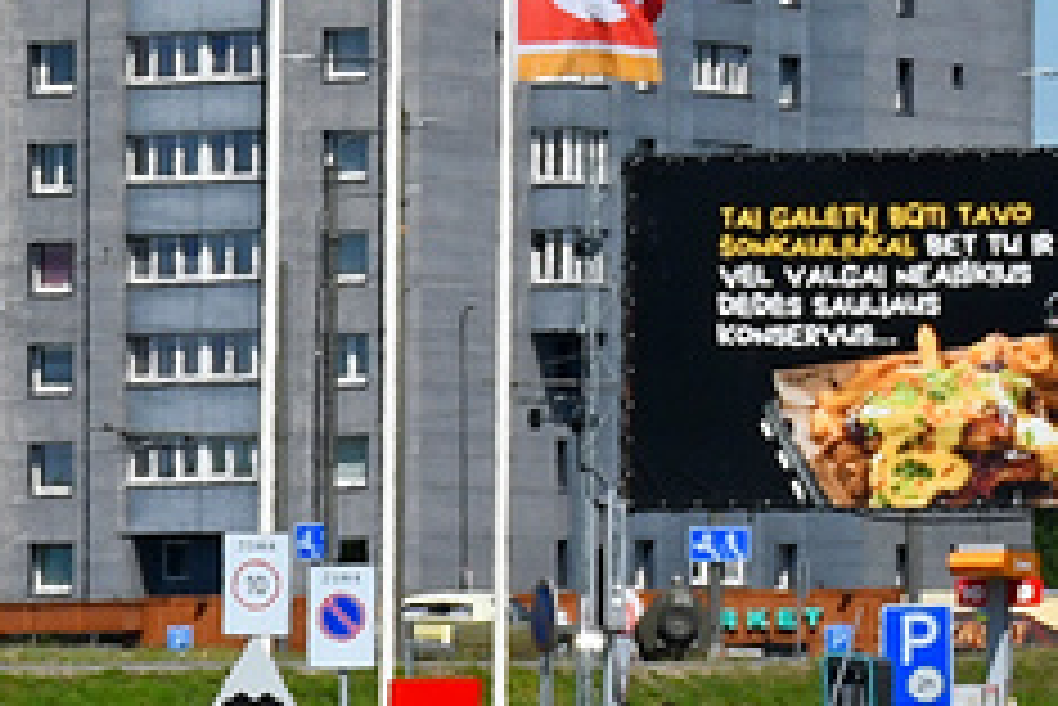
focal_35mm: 370
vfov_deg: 3.7
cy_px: 875
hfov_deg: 5.4
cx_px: -1283
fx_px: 10880
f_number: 6.3
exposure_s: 1/1600
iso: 200
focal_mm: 45
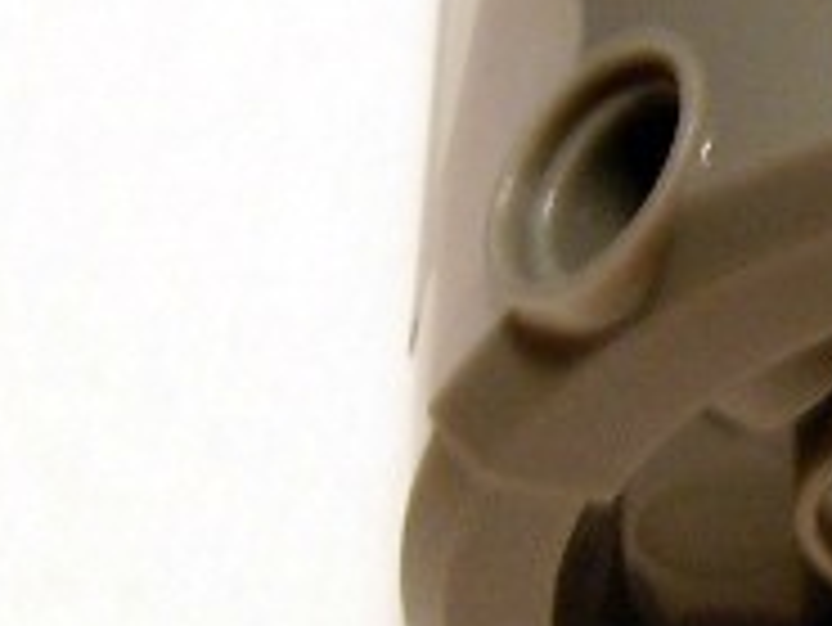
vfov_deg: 7.1
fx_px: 5051
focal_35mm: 210
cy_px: 171
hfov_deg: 9.2
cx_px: 1178
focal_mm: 6.3
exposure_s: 1/5.4
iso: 79
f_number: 2.9
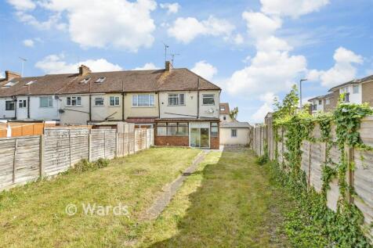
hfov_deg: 100.4
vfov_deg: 77.3
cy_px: 124
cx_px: 186
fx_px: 155
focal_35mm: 15
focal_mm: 10
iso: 500
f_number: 10
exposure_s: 1/400
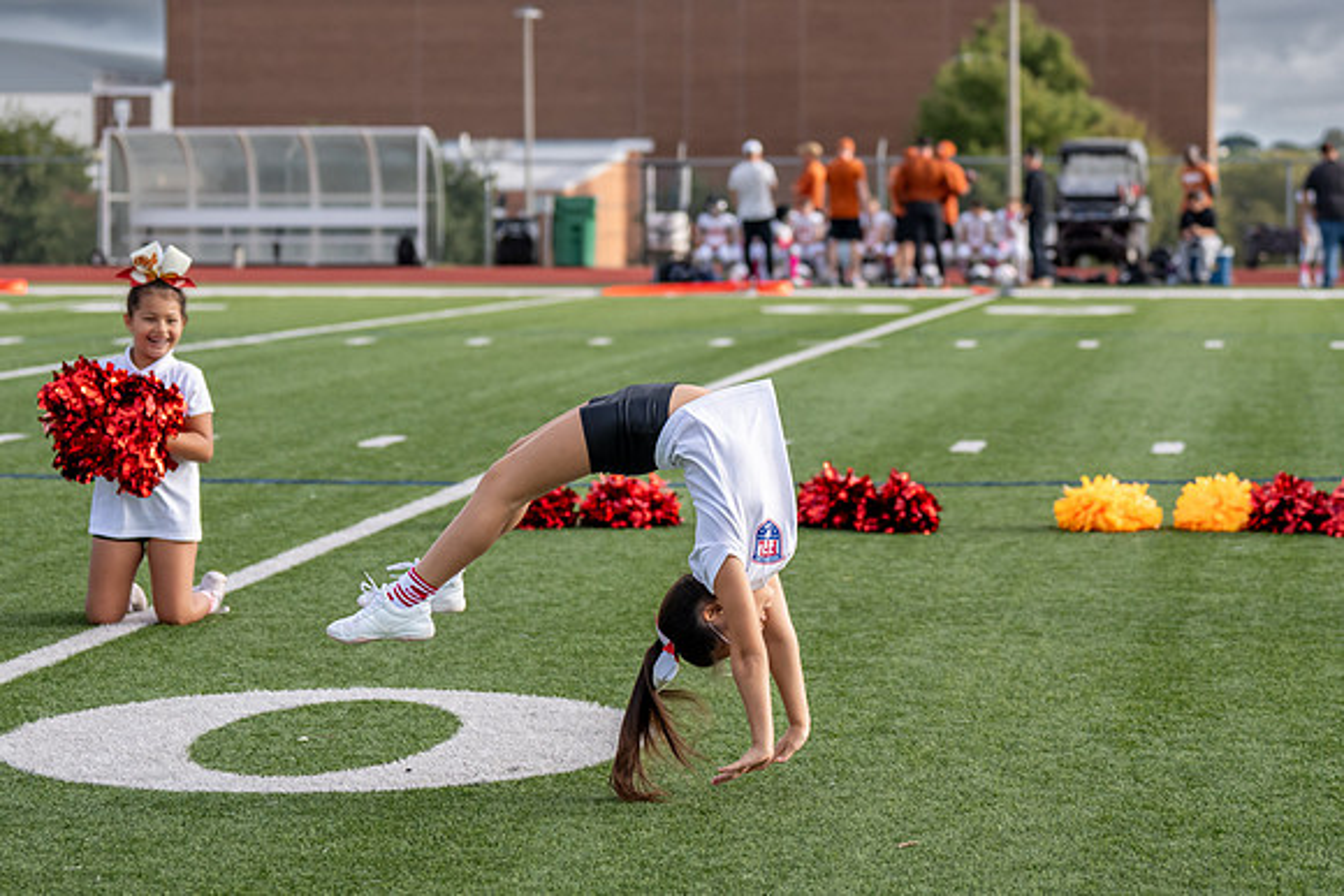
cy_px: 387
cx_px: 685
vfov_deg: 11.7
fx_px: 4368
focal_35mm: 117
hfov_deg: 17.5
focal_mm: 70
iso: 250
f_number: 2.8
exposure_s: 1/2500
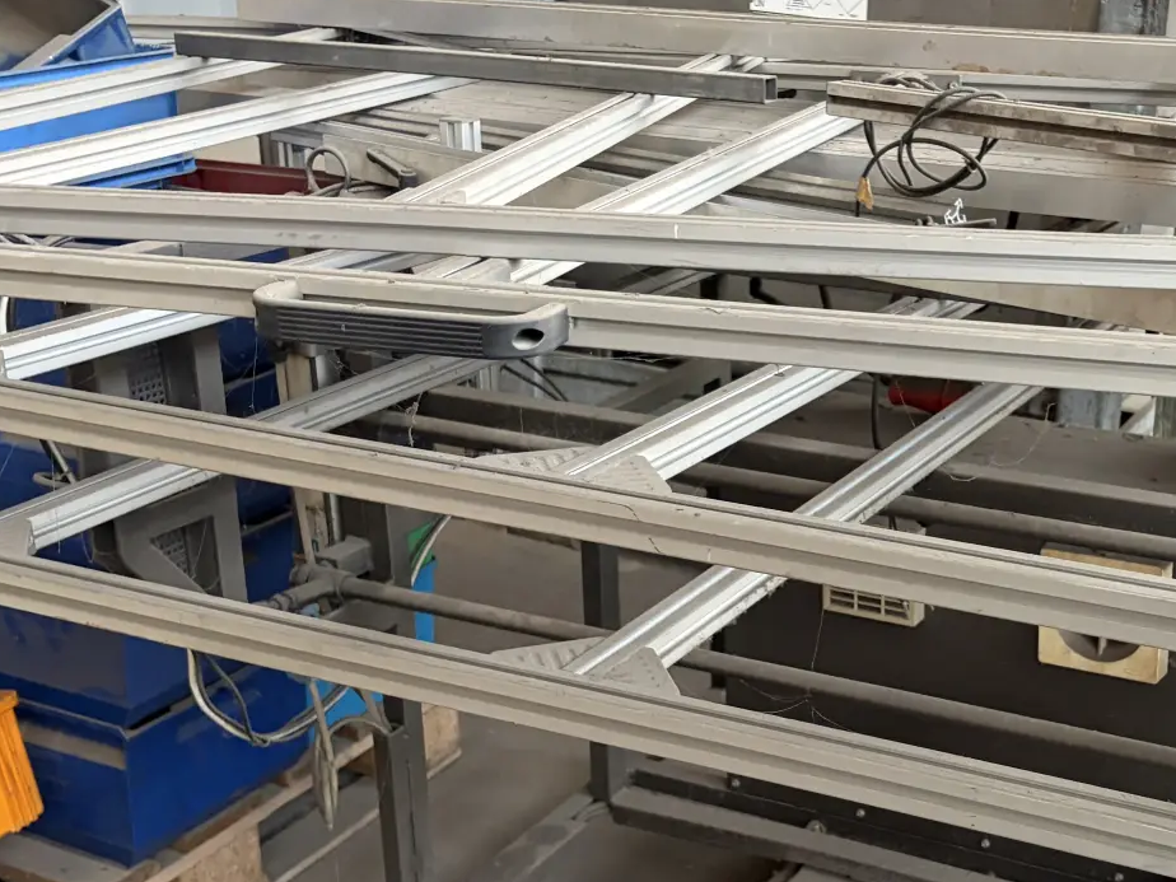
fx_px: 1835
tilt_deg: -20.0
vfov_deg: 27.0
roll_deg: -2.6
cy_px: 508
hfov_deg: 34.8
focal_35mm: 54
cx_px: 885
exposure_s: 1/60
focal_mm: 5.96
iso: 320
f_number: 1.6
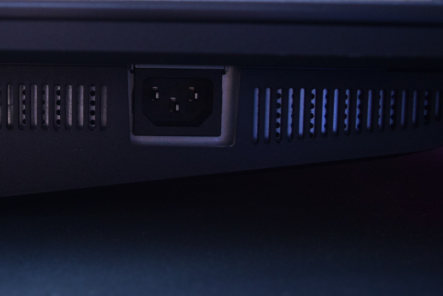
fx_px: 628
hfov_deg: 37.8
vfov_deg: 26.3
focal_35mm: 51
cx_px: 107
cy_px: 98
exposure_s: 1/10
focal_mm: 22
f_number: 3.8
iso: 1600
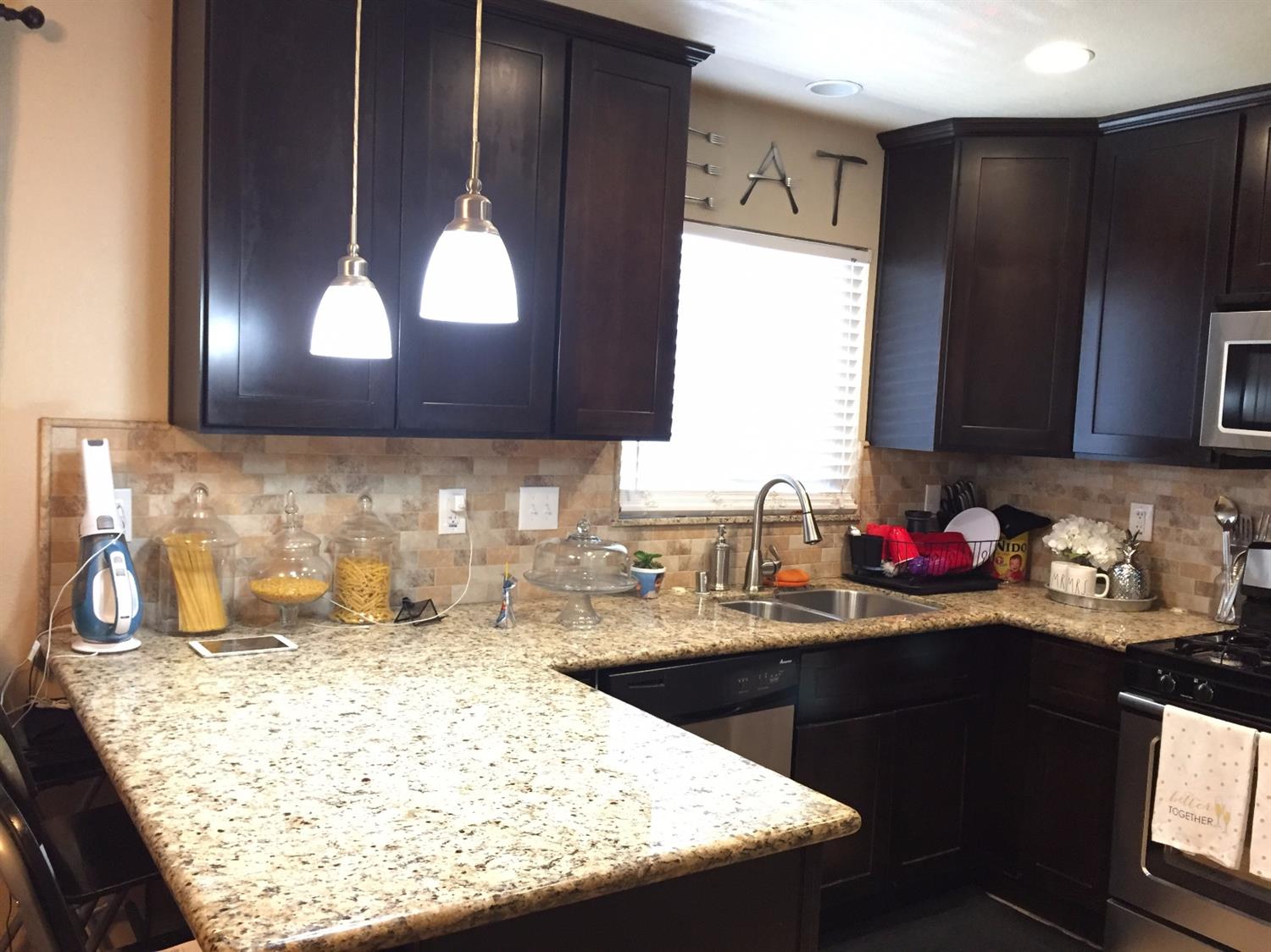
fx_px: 1064
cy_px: 476
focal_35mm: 29
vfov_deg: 48.2
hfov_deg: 61.7
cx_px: 636
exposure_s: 1/30
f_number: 2.2
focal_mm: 4.15
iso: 160
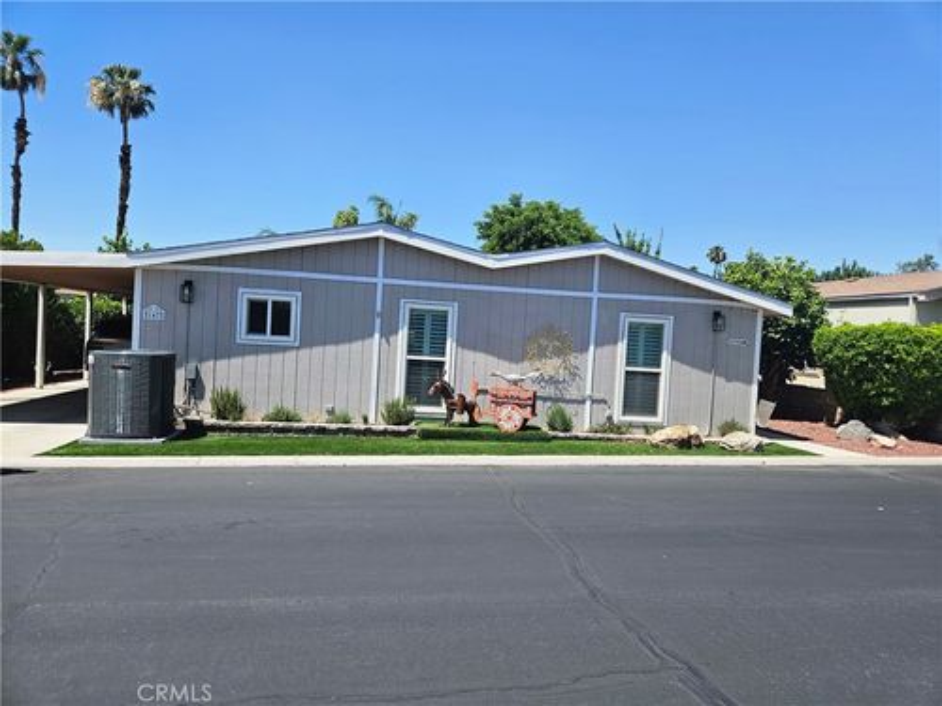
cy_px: 353
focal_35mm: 23
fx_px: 626
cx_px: 471
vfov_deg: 58.9
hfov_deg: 73.9
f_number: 1.8
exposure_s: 1/1894
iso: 25
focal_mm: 5.4
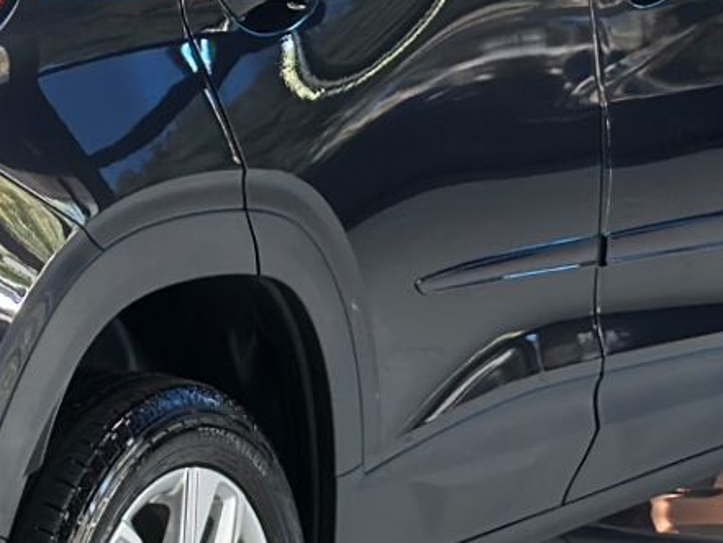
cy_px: 166
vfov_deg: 7.1
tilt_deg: -9.2
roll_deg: -0.9
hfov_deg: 9.4
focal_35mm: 209
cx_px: -41
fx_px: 4366
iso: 160
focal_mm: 6.86
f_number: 1.78
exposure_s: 1/120
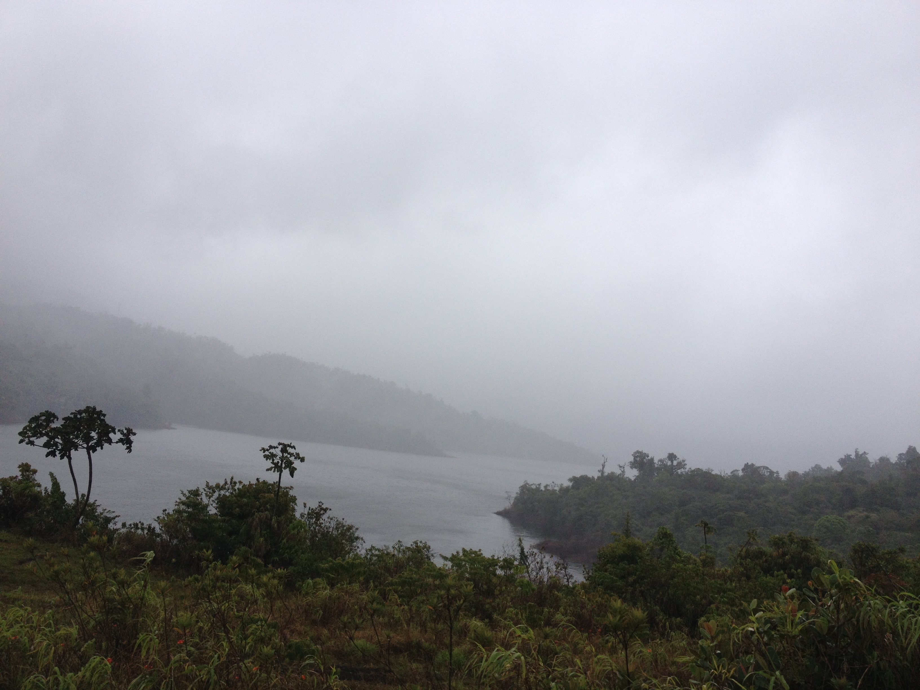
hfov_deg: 52.6
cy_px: 345
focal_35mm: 35
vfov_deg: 40.7
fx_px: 930
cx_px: 460
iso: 50
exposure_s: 1/2304
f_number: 2.4
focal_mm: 4.28
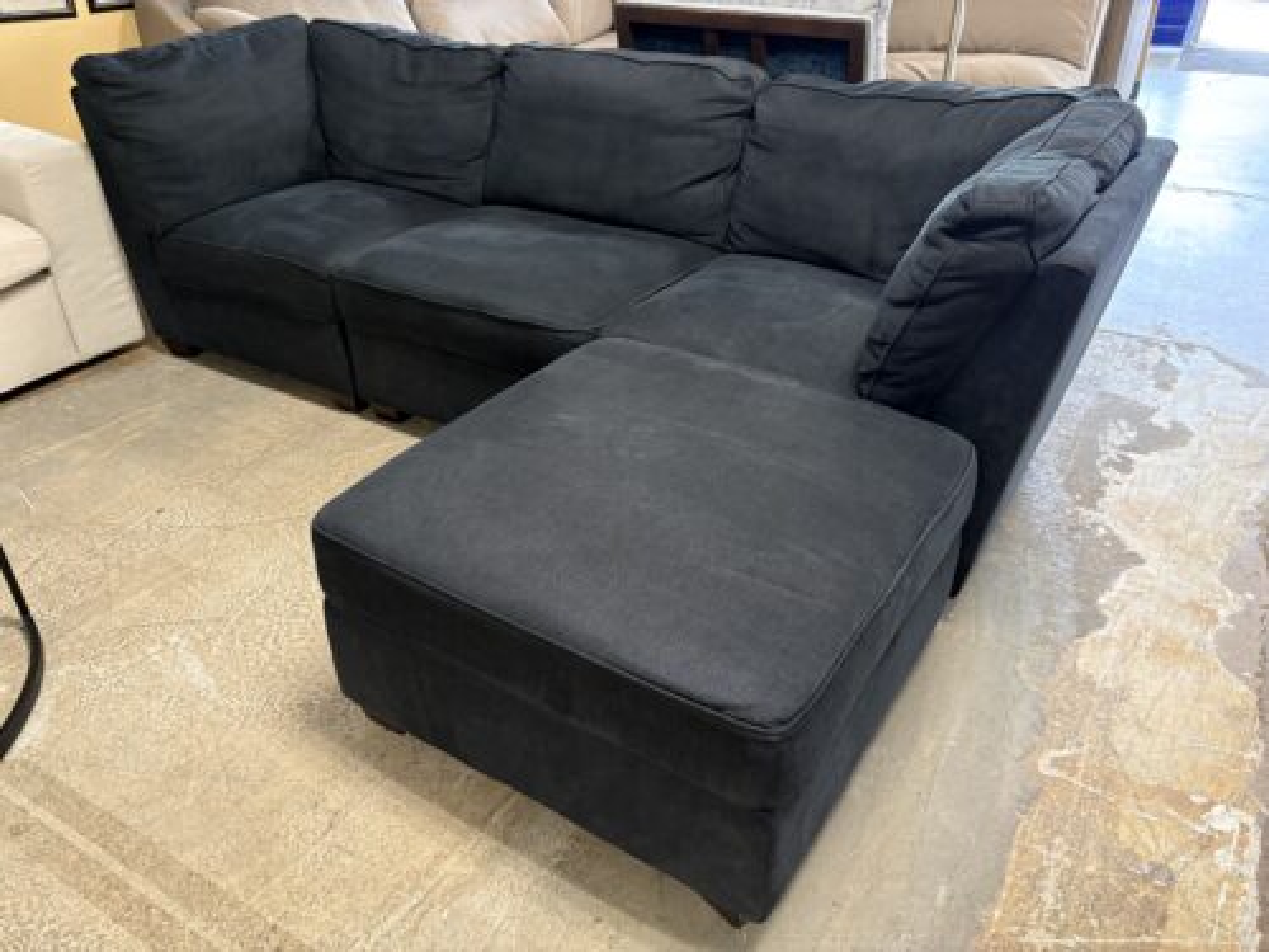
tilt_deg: -32.1
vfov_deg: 53.1
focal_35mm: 26
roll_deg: -0.1
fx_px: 953
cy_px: 476
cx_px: 634
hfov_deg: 67.3
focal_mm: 5.96
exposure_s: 1/40
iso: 320
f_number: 1.6
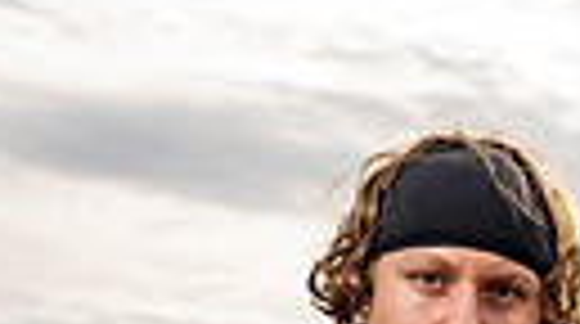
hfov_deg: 15.4
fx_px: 2134
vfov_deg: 7.6
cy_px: 986
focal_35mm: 139
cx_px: 432
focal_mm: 38
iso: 100
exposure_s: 1/250
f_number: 5.6
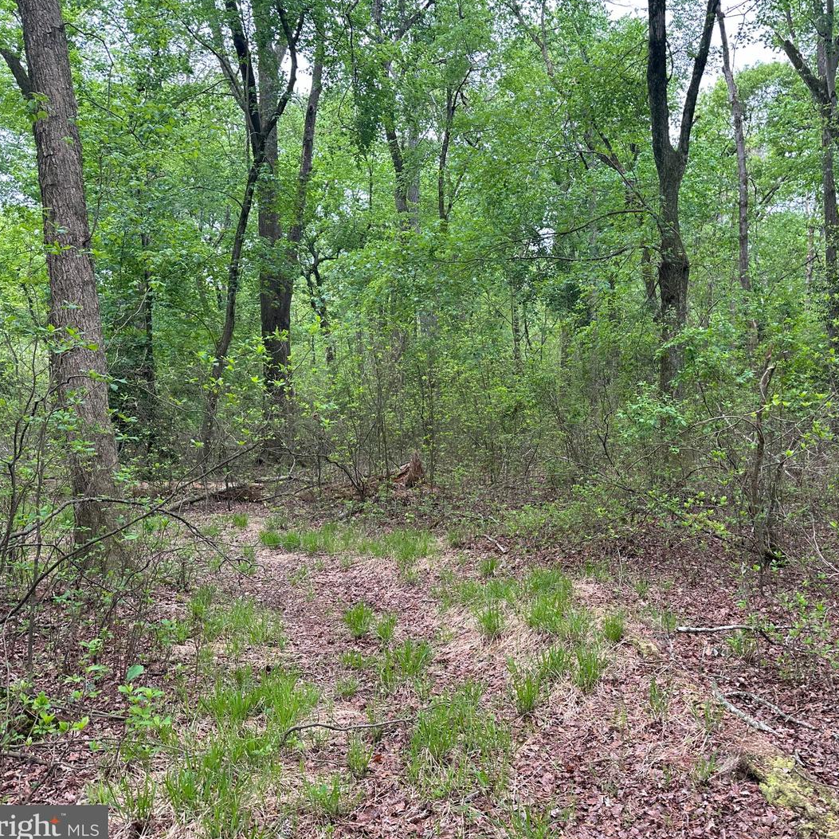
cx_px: 542
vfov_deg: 55.6
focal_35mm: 29
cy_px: 421
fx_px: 795
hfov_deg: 54.8
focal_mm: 6.86
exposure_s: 1/162
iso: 80
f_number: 1.78
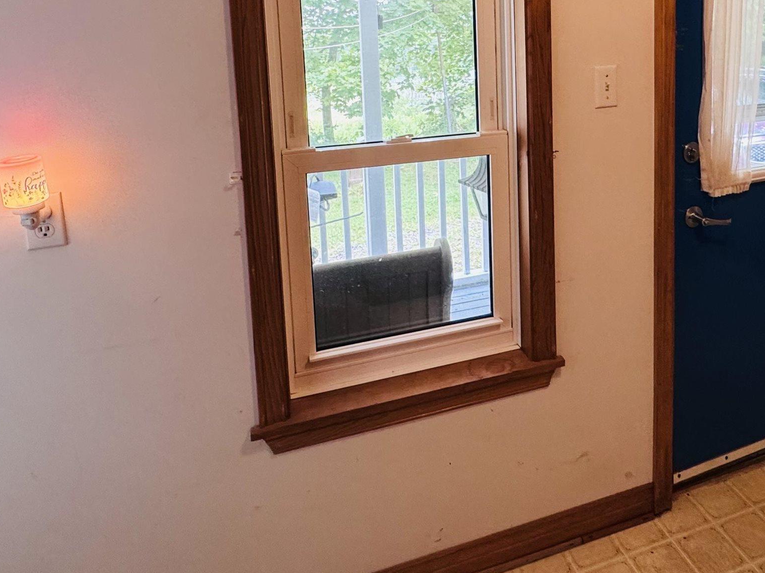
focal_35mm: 28
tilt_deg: -5.5
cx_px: 497
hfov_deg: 62.2
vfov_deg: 46.4
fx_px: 619
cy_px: 93
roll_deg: +1.7
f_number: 2.2
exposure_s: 1/120
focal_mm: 2.22
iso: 250
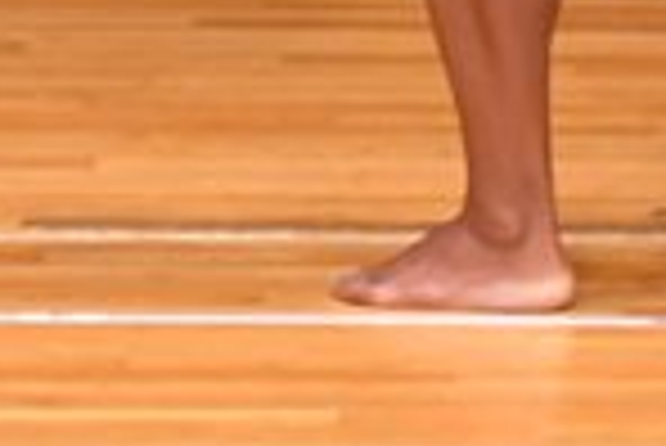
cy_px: -631
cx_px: 52
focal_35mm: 1571
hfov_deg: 1.3
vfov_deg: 0.9
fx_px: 29091
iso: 4000
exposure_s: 1/400
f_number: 5.6
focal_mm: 200
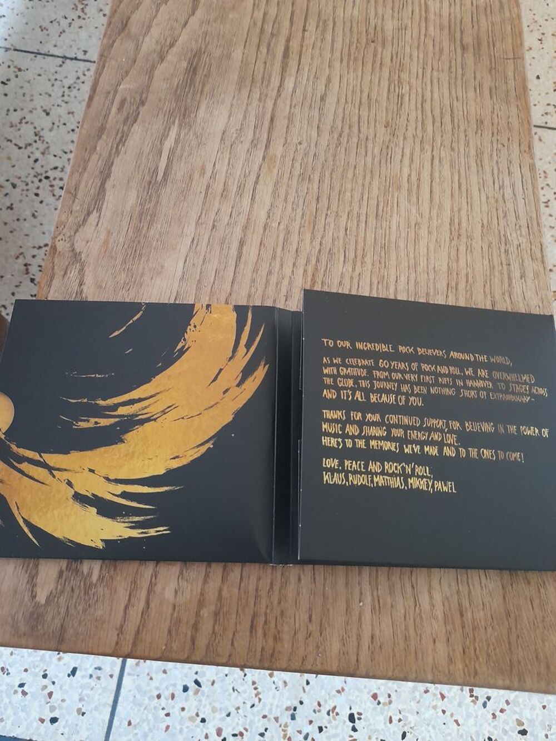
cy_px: 370
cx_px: 278
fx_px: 535
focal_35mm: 25
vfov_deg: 69.4
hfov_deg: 54.9
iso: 640
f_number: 2
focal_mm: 4.6
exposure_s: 1/25
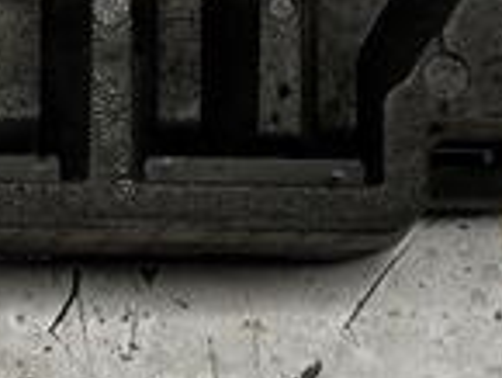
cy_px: 66
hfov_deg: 9.2
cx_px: -111
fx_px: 3077
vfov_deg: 7.0
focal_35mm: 212
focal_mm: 6.86
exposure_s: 1/50
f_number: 1.78
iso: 100
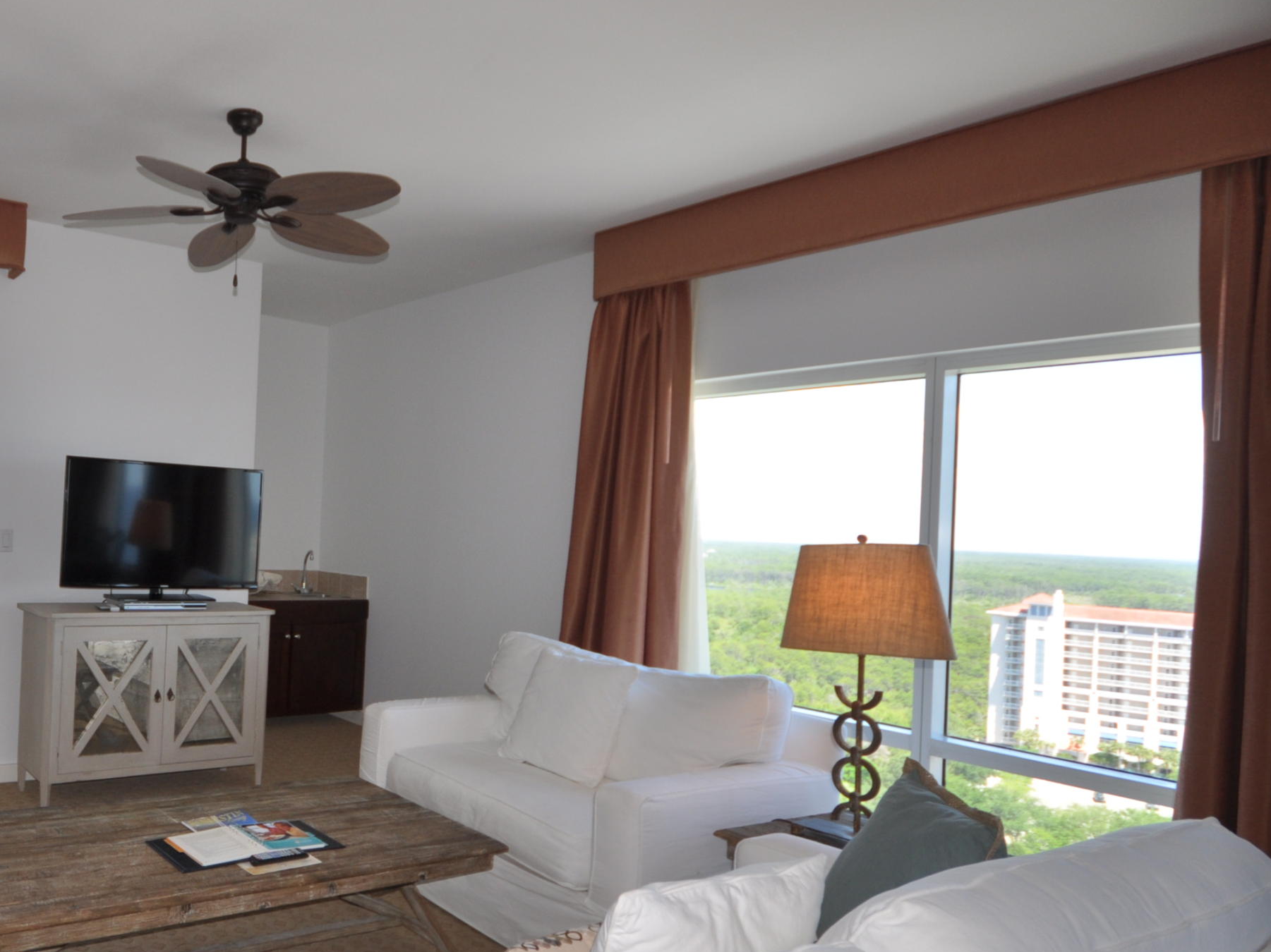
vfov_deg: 56.8
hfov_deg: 64.2
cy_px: 496
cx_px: 223
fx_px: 881
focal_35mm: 24
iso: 250
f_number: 4
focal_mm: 10
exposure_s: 1/125
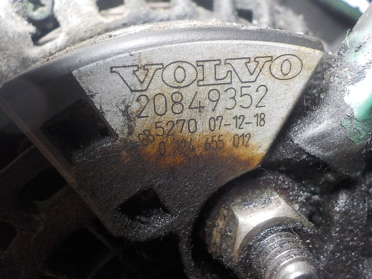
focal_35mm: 30
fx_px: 322
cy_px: 140
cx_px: 186
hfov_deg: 60.0
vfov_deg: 46.8
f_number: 3.3
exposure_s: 1/25
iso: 400
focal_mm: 4.1
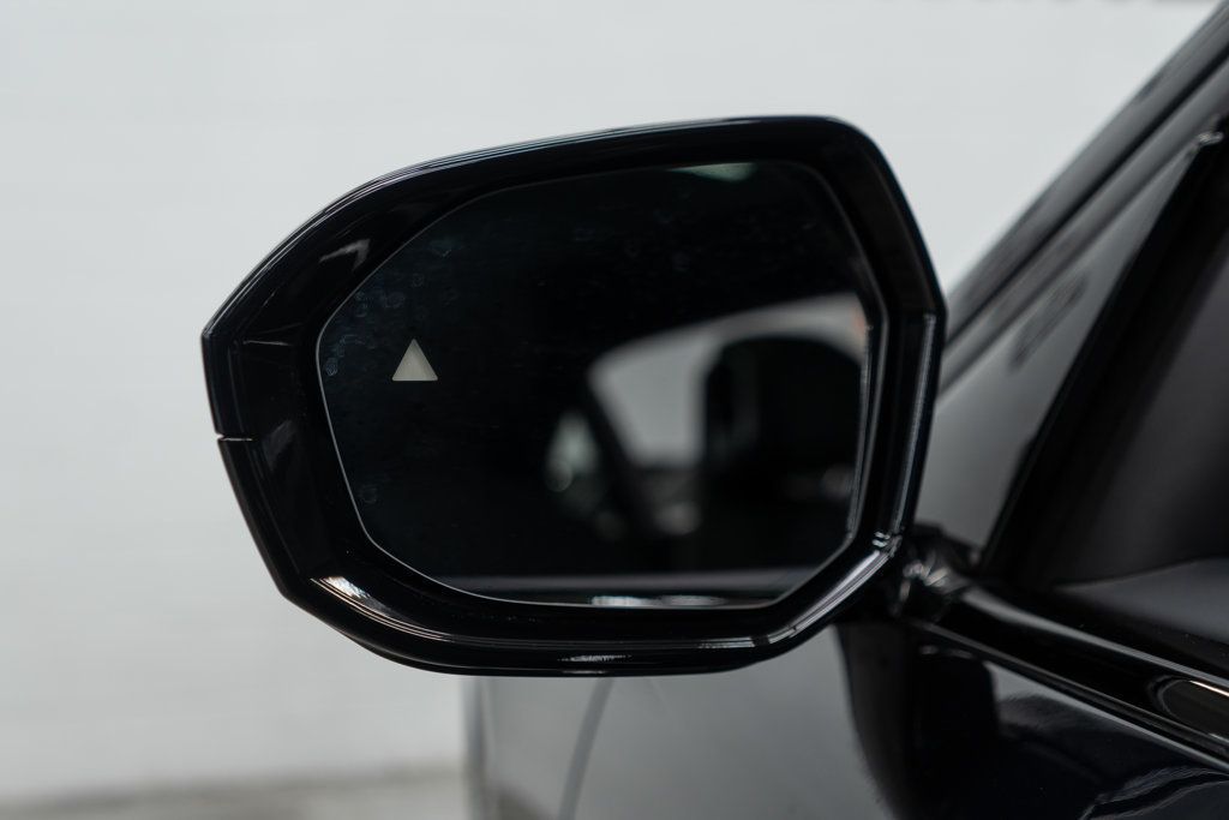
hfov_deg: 46.4
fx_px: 1434
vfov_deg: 31.9
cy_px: 410
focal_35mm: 42
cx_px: 614
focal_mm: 28
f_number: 3.2
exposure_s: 1/50
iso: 200
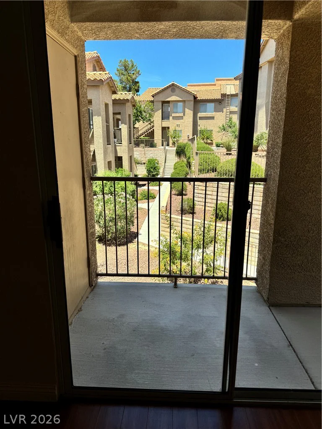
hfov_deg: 56.8
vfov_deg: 71.6
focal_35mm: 24
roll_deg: +1.0
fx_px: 298
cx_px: 161
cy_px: 214
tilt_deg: -13.1
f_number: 1.78
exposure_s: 1/2041
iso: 80
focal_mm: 6.76
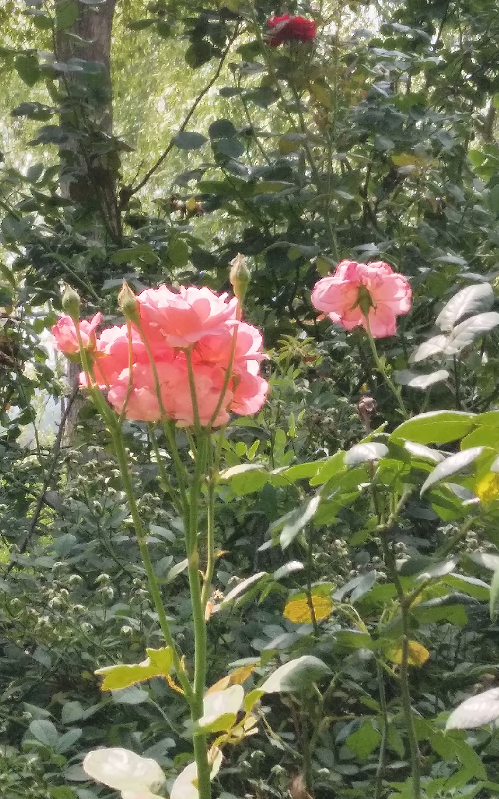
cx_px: 213
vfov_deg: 44.4
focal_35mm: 45
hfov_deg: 28.5
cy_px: 396
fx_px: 980
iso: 125
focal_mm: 3.88
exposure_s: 1/1062
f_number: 2
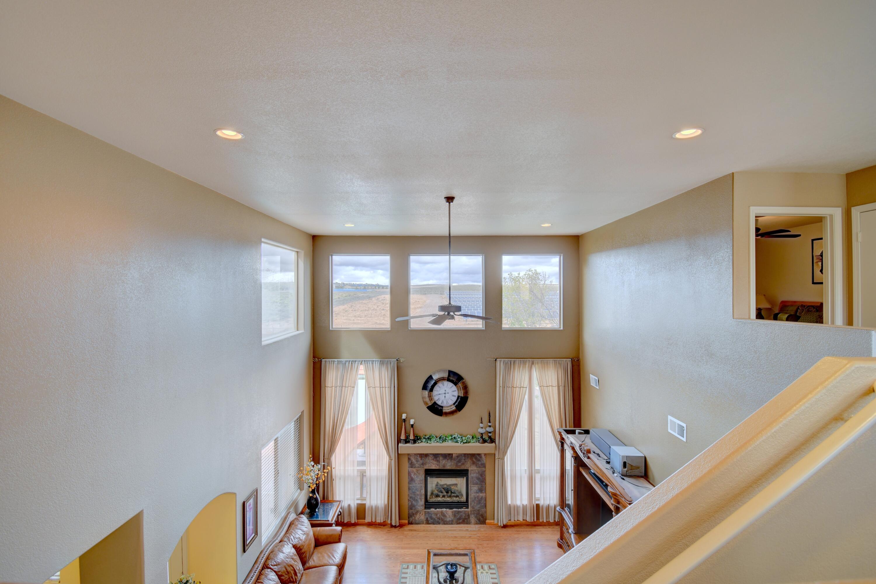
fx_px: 365
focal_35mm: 15
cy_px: 292
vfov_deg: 77.3
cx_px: 438
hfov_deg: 100.4
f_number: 5
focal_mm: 10
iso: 100
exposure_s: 1/30
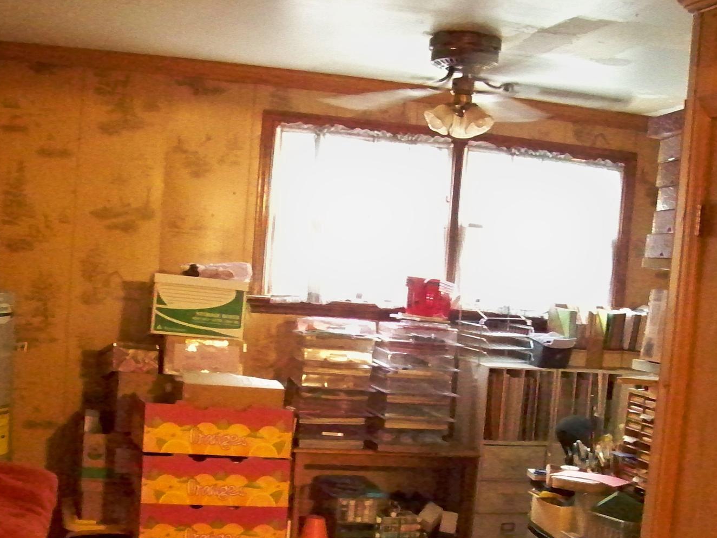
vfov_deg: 28.1
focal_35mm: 51
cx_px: 325
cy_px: 406
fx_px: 1056
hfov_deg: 37.5
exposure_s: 1/30
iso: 3200
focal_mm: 5.85
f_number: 2.8
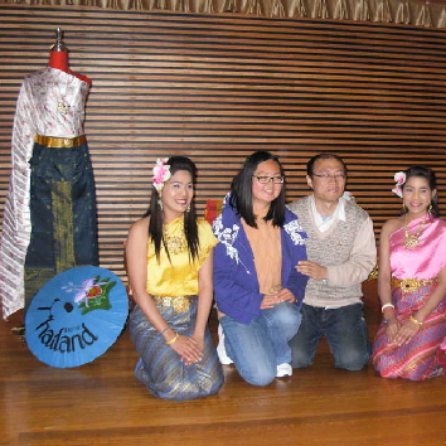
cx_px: 276
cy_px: 222
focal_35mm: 54
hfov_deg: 31.5
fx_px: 787
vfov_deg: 31.6
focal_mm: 7.5
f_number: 3.1
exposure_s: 1/114
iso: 400
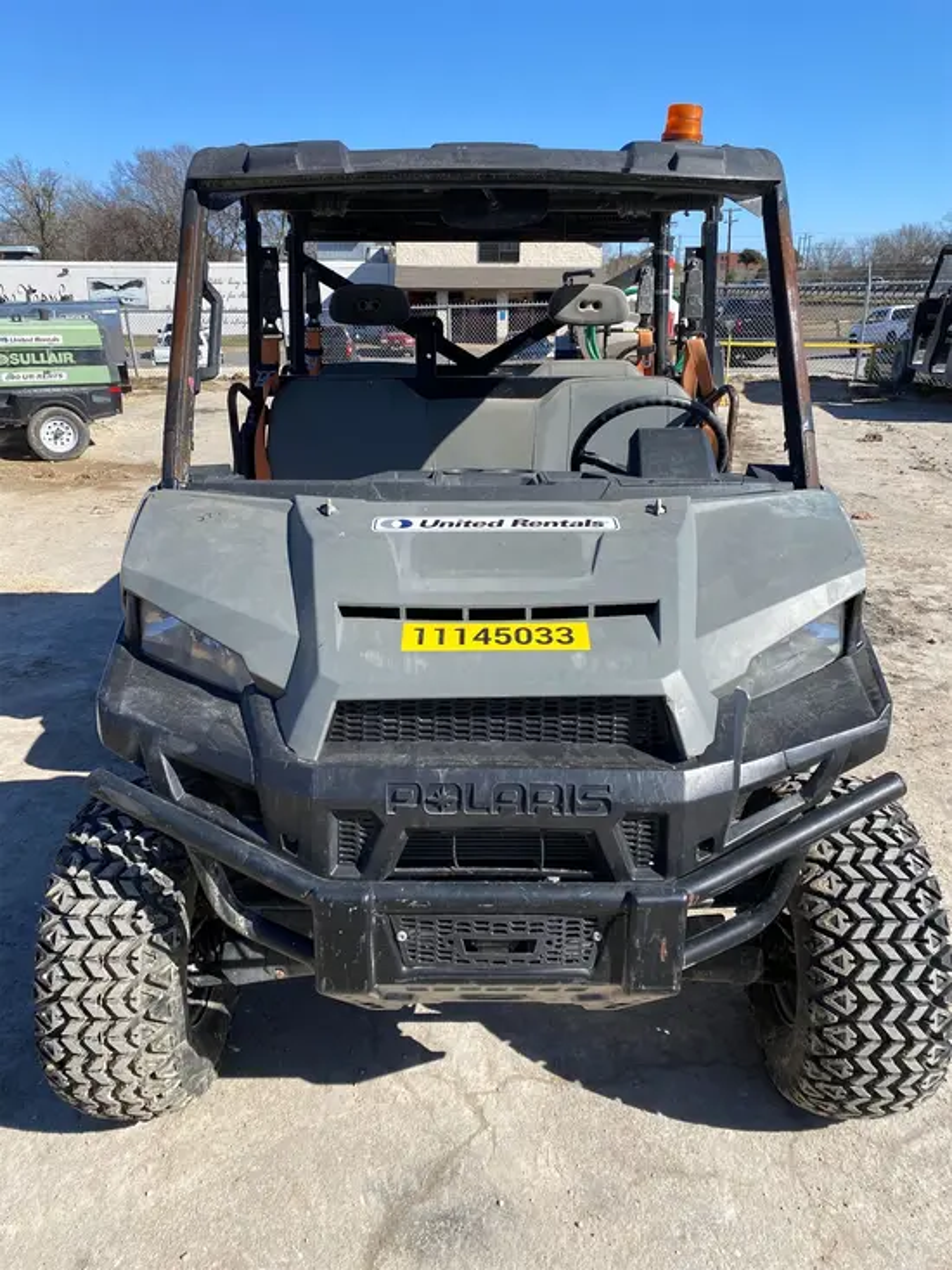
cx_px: 476
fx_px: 953
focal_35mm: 26
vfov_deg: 67.3
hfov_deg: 53.1
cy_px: 635
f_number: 1.8
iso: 32
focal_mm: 4.25
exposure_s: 1/2410
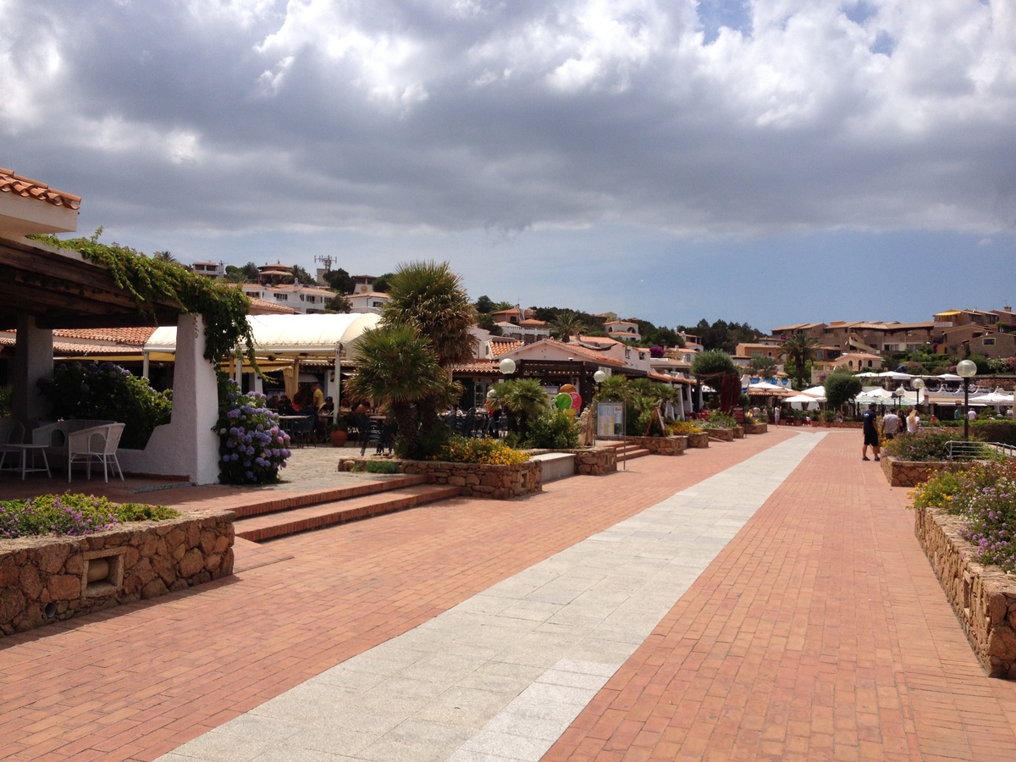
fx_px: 1027
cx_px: 508
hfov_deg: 52.6
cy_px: 381
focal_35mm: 35
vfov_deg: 40.7
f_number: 2.4
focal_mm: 4.28
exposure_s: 1/3460
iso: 50
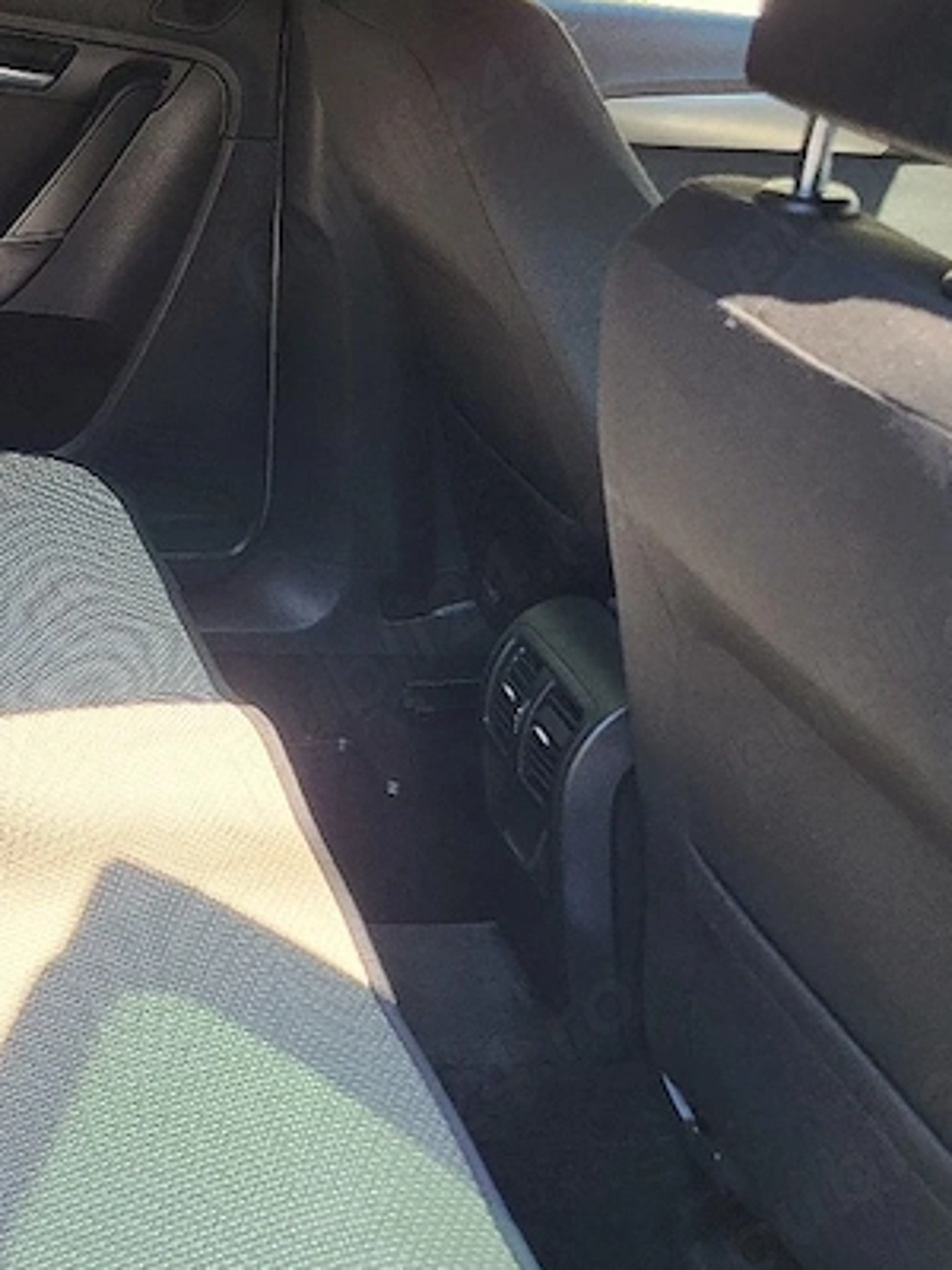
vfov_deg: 36.8
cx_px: 63
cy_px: 708
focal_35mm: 52
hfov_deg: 26.9
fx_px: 1907
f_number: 1.8
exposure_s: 1/169
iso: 40
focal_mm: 5.4
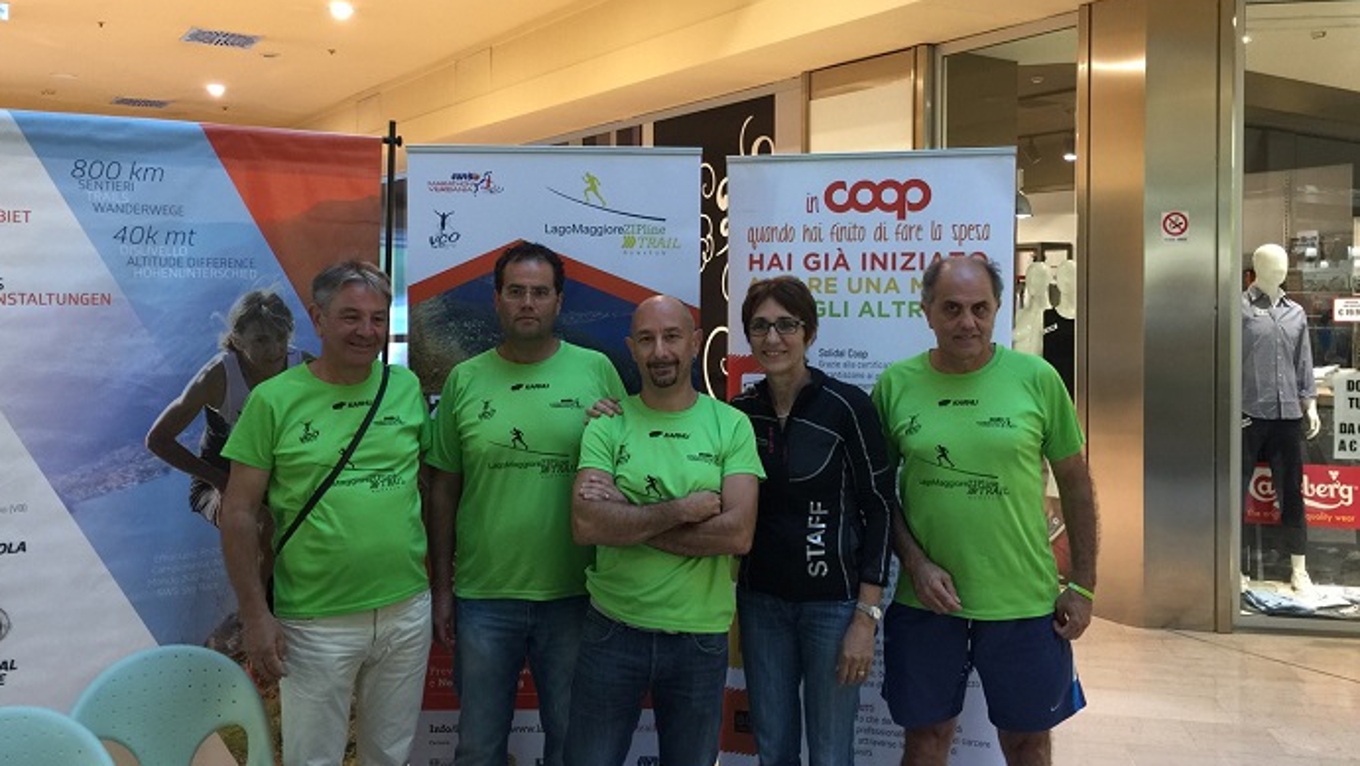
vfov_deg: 36.6
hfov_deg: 61.0
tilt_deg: -0.6
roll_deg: -1.8
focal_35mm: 32
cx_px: 675
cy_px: 306
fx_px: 1154
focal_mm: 4.15
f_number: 2.2
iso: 80
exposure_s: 1/17
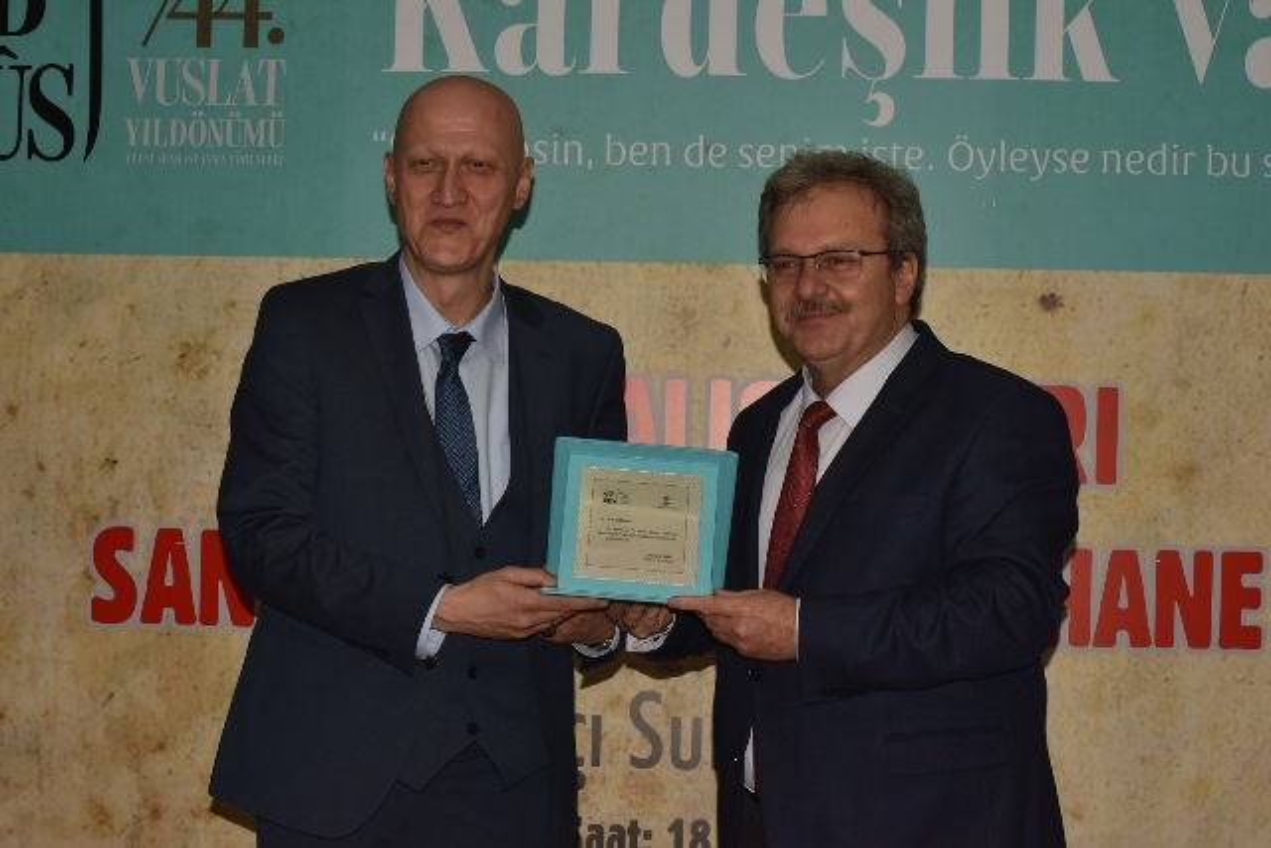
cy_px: 424
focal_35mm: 82
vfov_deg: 16.7
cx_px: 636
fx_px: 2896
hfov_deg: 24.8
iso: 1000
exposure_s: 1/125
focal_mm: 82
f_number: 16
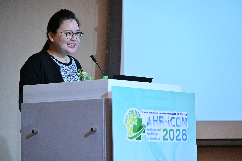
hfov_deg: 17.1
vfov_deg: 11.4
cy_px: 80
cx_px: 121
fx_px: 807
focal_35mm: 120
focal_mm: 120
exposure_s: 1/320
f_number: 4
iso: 6400
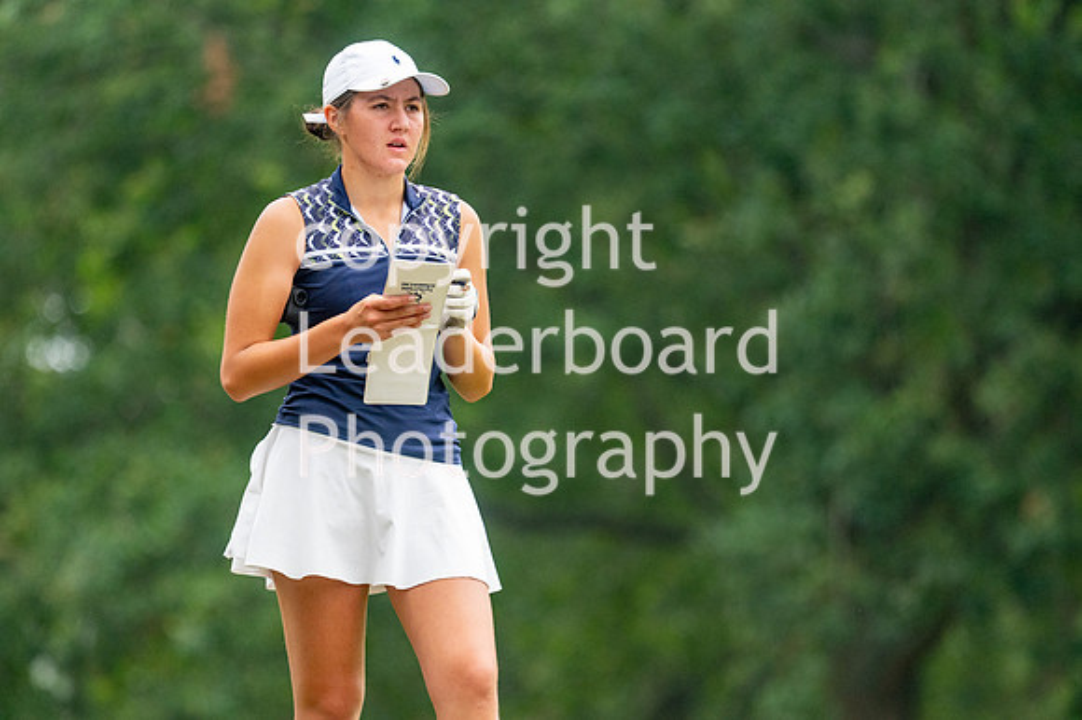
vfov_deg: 3.1
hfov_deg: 4.6
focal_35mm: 450
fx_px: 13517
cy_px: 360
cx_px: 541
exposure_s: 1/4000
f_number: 4
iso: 800
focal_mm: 300
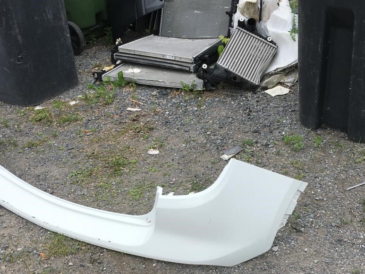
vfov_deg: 29.8
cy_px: 205
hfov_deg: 39.7
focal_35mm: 48
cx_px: 182
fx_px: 506
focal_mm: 4.15
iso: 25
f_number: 2.2
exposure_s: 1/950
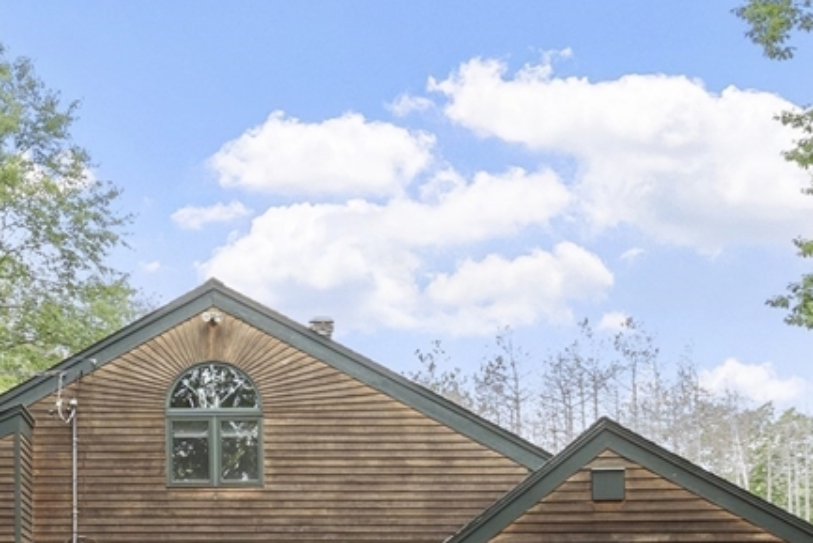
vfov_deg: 16.9
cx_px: 210
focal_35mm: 78
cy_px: 602
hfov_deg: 25.7
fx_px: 1762
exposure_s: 1/125
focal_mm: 22
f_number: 8
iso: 400
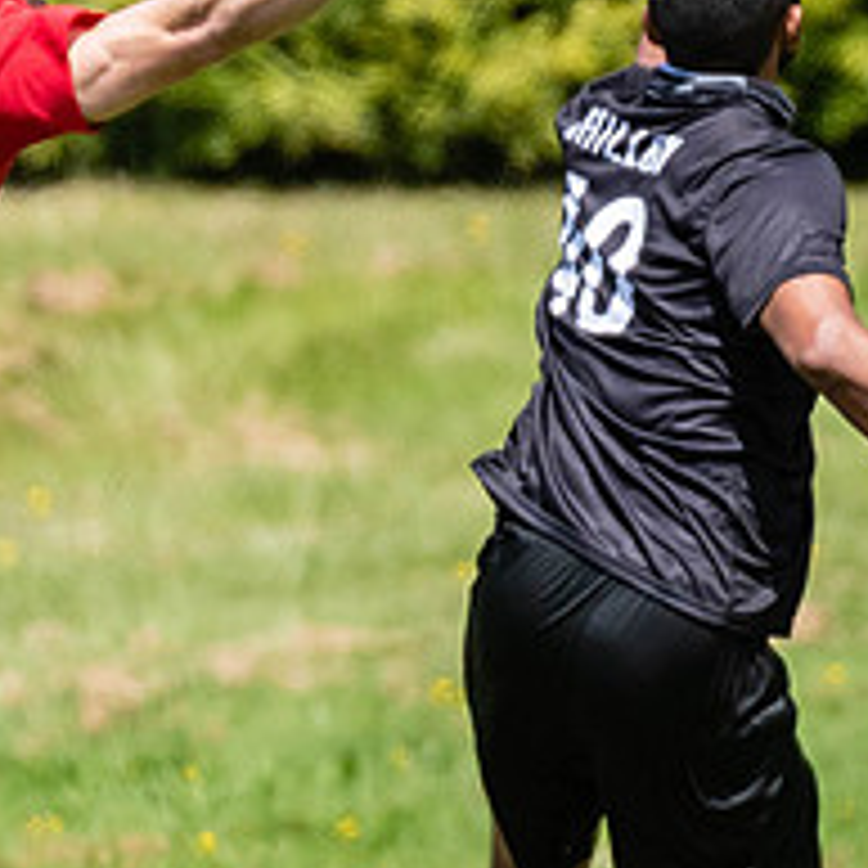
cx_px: 865
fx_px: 74668
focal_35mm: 2632
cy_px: 366
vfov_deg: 0.7
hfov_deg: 0.7
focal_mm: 400
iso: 400
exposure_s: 1/2500
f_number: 4
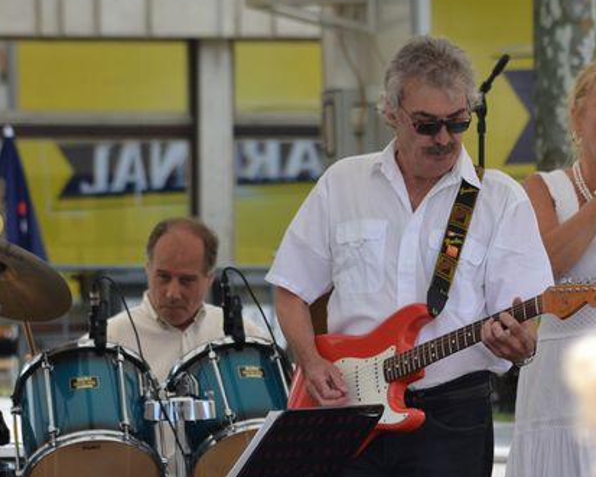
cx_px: 325
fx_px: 5772
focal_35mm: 327
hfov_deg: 5.9
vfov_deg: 4.7
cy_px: 326
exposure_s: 1/1250
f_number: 5
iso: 400
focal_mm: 120
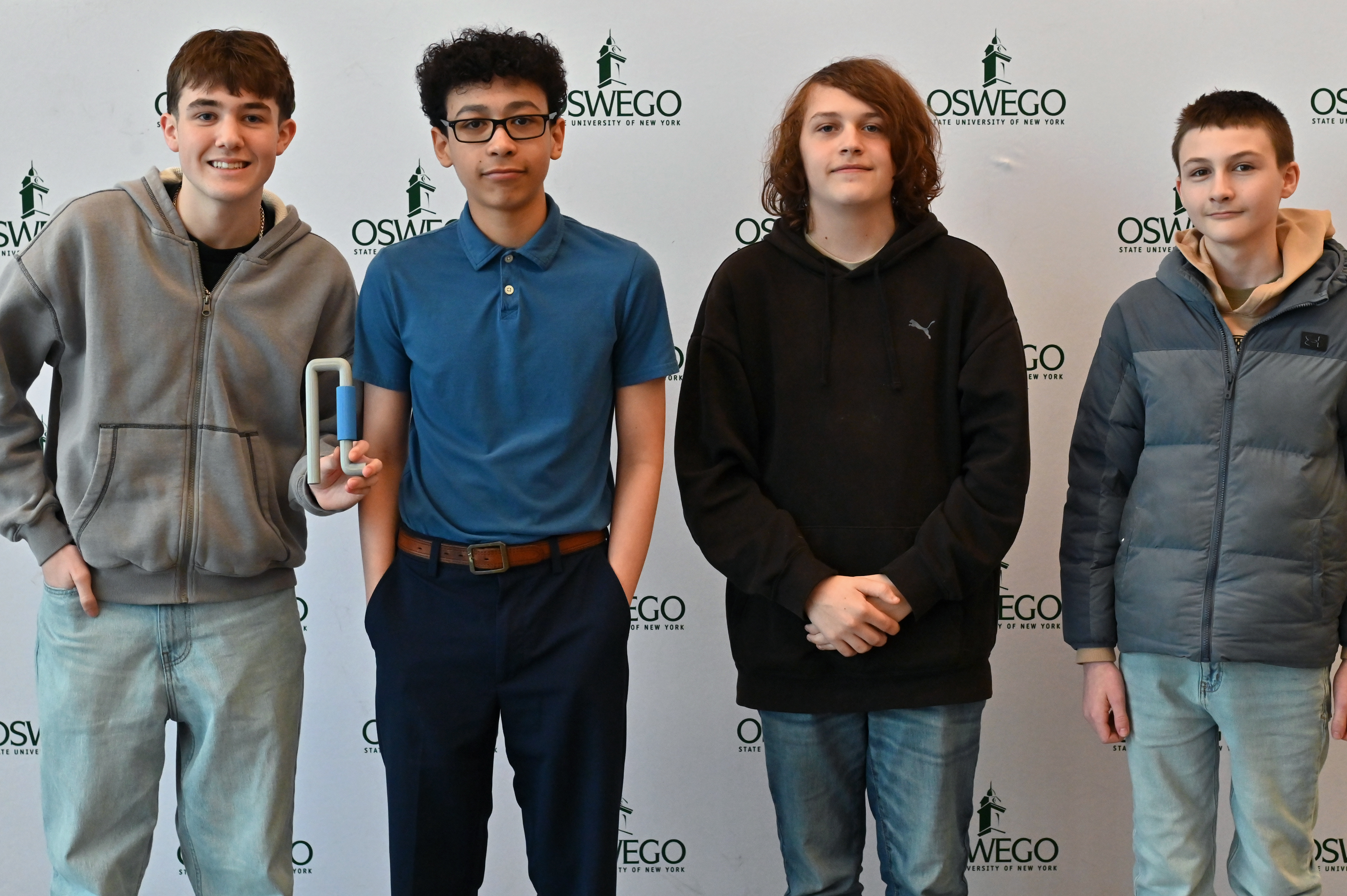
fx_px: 2468
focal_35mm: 66
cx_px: 693
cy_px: 419
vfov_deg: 20.6
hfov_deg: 30.5
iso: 3200
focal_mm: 58
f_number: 6.3
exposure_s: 1/160
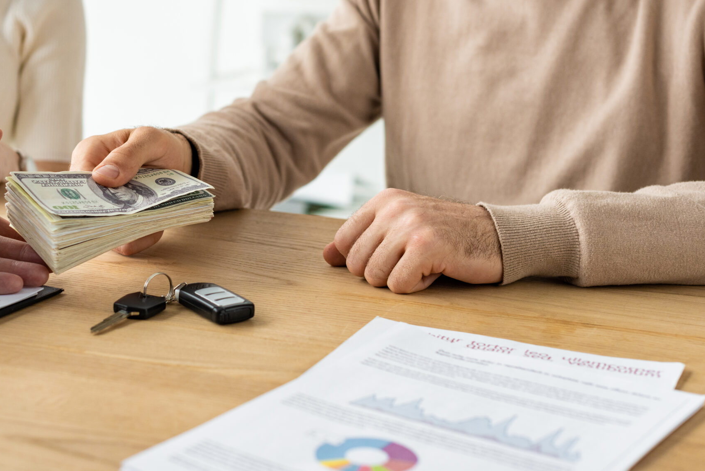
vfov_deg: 18.1
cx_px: 226
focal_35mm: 75
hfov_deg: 26.8
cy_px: 138
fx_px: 1469
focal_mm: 50
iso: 500
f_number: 4
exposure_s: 1/200
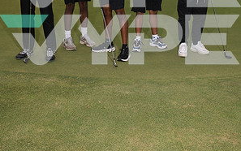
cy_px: -17
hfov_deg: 37.5
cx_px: 121
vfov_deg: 22.6
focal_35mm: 54
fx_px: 355
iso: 100
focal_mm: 35
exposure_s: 1/320
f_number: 6.3
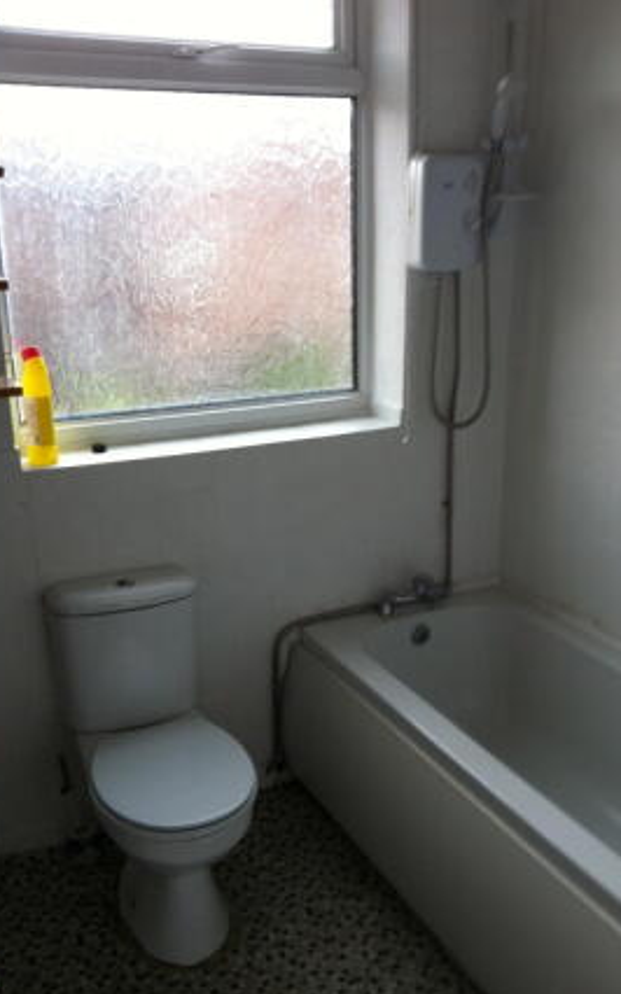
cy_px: 508
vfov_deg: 51.6
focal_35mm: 38
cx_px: 348
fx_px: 1030
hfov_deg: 33.5
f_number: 2.8
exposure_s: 1/20
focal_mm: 3.85
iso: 80
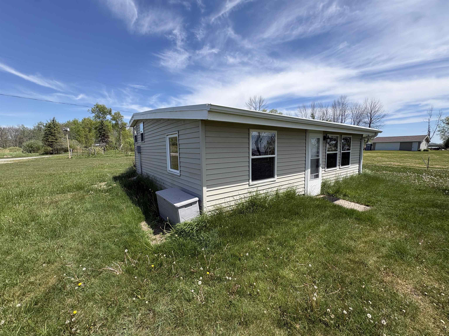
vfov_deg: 85.7
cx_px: 224
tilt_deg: -6.3
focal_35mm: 14
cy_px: 168
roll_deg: +1.4
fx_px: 182
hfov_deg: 102.1
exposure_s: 1/1420
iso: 40
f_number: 2.2
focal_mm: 2.22
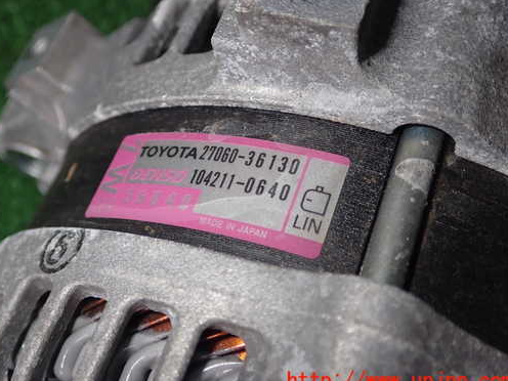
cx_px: 211
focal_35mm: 46
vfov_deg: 31.5
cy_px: 164
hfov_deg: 41.1
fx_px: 675
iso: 125
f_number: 8
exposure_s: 1/40
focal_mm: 6.83
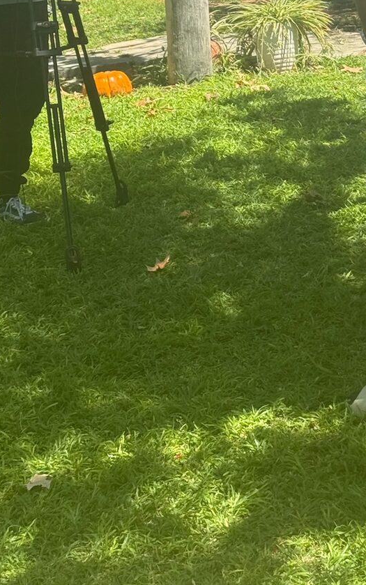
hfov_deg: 13.4
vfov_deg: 20.9
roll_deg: +0.7
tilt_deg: -11.2
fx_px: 1547
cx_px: 326
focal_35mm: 97
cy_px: 50
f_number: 1.78
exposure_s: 1/1215
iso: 64
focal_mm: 6.76
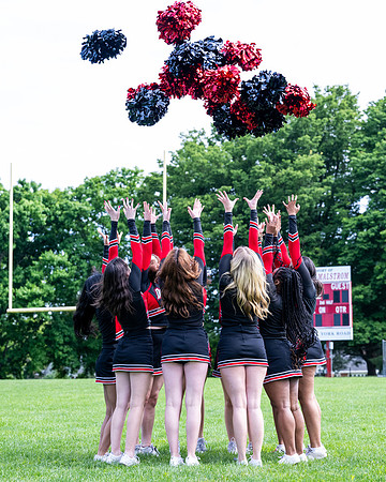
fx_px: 1407
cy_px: 241
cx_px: 235
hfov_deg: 15.6
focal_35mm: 99
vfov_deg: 19.5
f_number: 4.5
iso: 800
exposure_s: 1/1600
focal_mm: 70
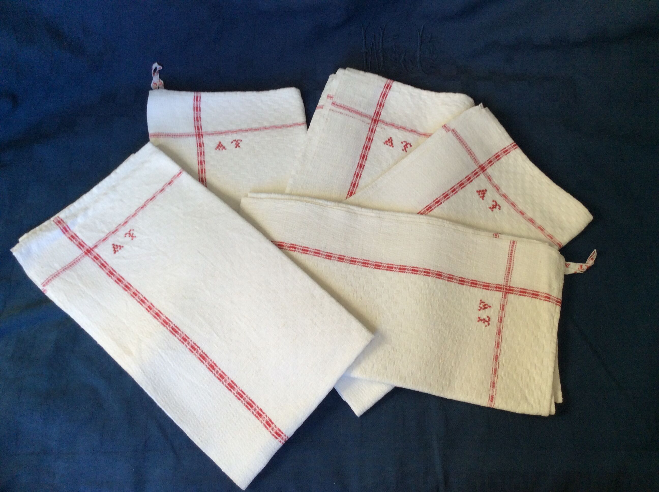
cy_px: 246
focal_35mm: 32
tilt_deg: -62.6
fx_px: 608
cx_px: 330
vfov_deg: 44.1
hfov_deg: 56.9
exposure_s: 1/50
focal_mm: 3.3
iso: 50
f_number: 2.4
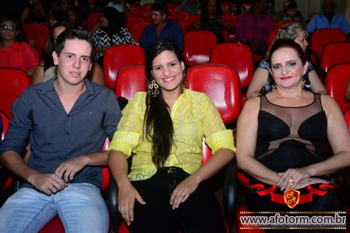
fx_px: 379
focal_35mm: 39
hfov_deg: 49.6
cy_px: 116
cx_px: 175
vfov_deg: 34.2
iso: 3200
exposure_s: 1/80
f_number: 6.3
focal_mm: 26
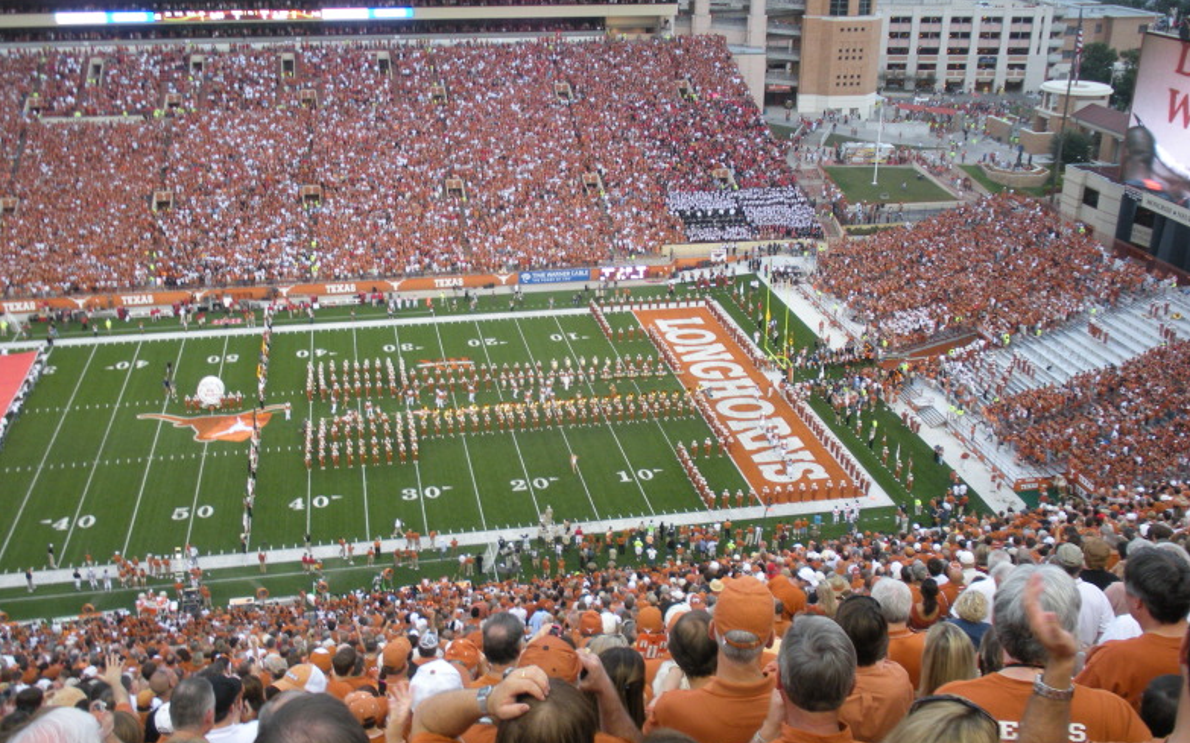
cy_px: 366
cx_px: 606
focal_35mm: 39
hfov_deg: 50.4
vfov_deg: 32.8
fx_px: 1265
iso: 141
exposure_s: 1/56.8
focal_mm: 6.3
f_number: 3.5
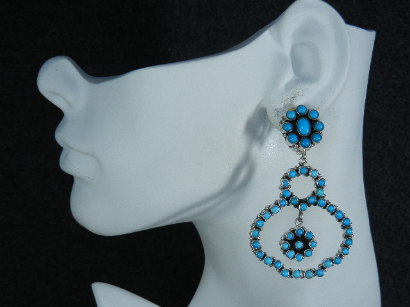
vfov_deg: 21.6
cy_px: 154
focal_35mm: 68
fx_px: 805
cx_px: 205
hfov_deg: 28.6
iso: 160
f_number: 4.1
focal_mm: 12.2
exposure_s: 1/46.2
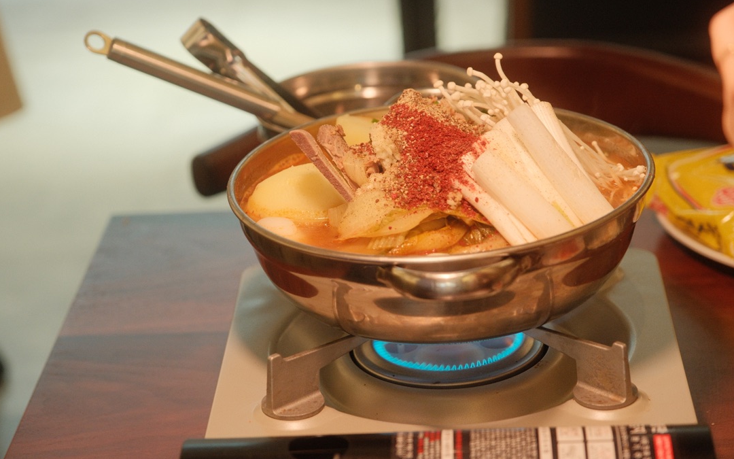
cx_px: 360
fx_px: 1880
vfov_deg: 13.9
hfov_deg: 22.1
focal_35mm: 94
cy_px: 226
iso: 1250
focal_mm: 55
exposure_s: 1/60
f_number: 2.8
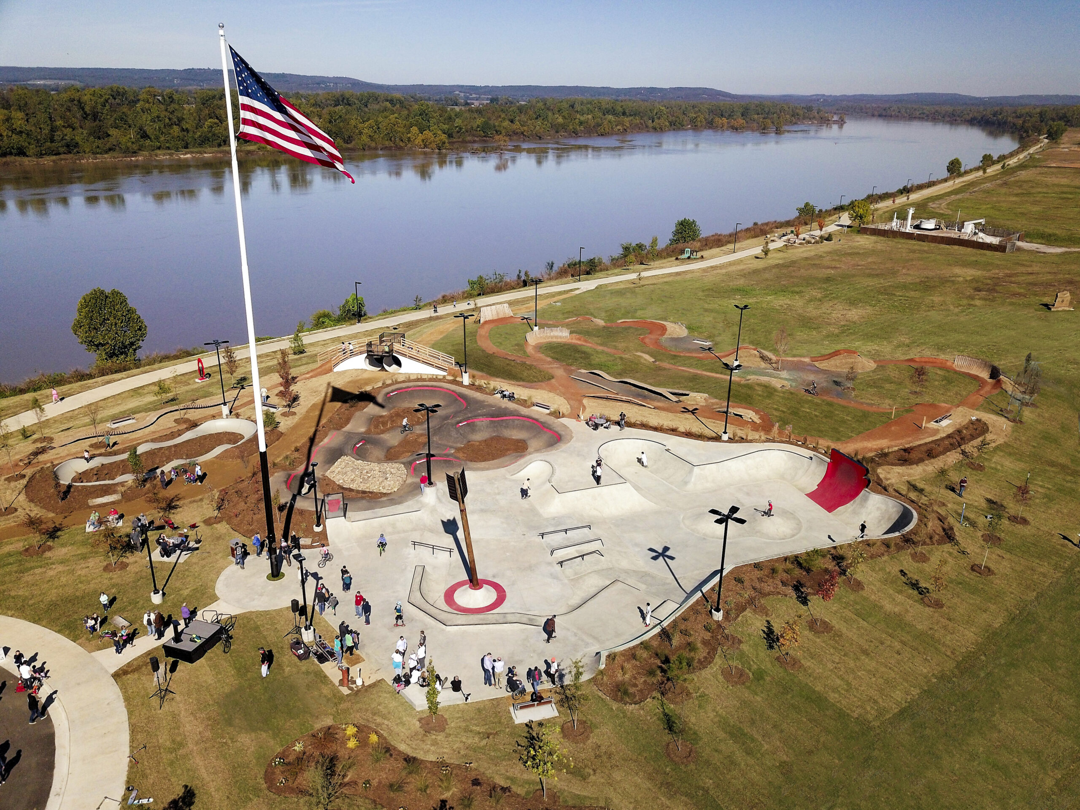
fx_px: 811
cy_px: 405
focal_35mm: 26
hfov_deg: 67.3
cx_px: 540
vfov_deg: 53.1
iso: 100
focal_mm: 4.73
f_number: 2.2
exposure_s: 1/1100
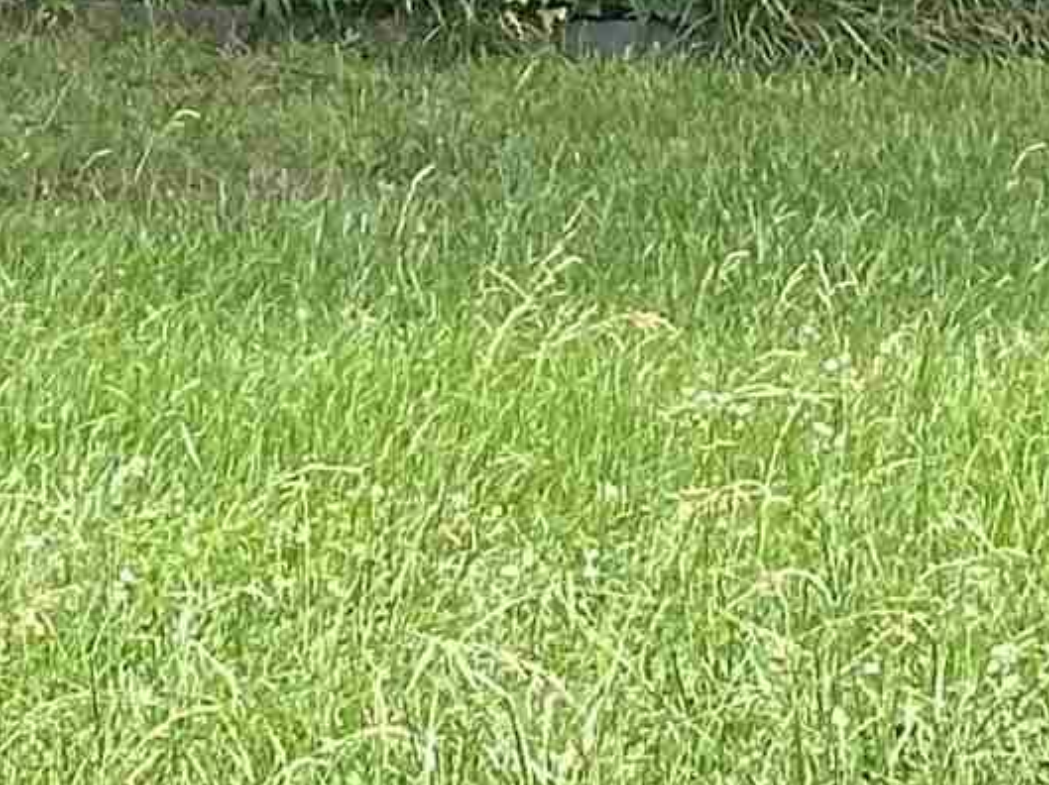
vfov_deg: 5.2
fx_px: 8449
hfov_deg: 7.0
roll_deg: +0.0
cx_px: -545
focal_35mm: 279
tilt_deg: +6.3
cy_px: -1037
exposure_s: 1/448
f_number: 1.78
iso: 64
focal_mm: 6.86
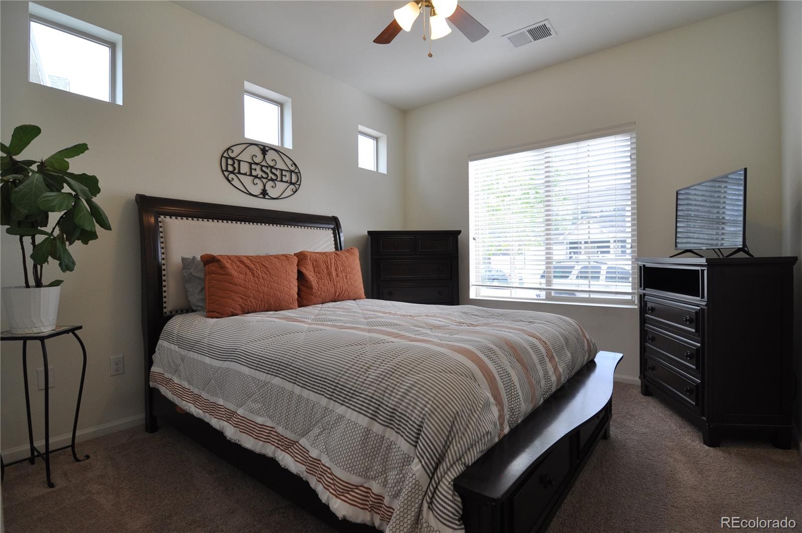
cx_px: 401
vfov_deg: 71.9
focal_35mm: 16
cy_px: 266
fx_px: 367
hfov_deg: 95.1
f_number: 4.5
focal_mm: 11
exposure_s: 1/80
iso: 400
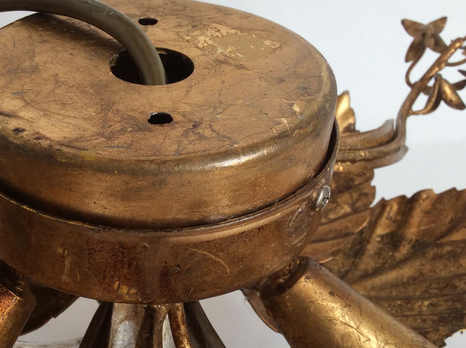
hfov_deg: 38.0
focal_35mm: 50
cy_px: 236
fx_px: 672
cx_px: 175
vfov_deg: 28.8
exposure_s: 1/50
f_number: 2.4
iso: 50
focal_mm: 3.3
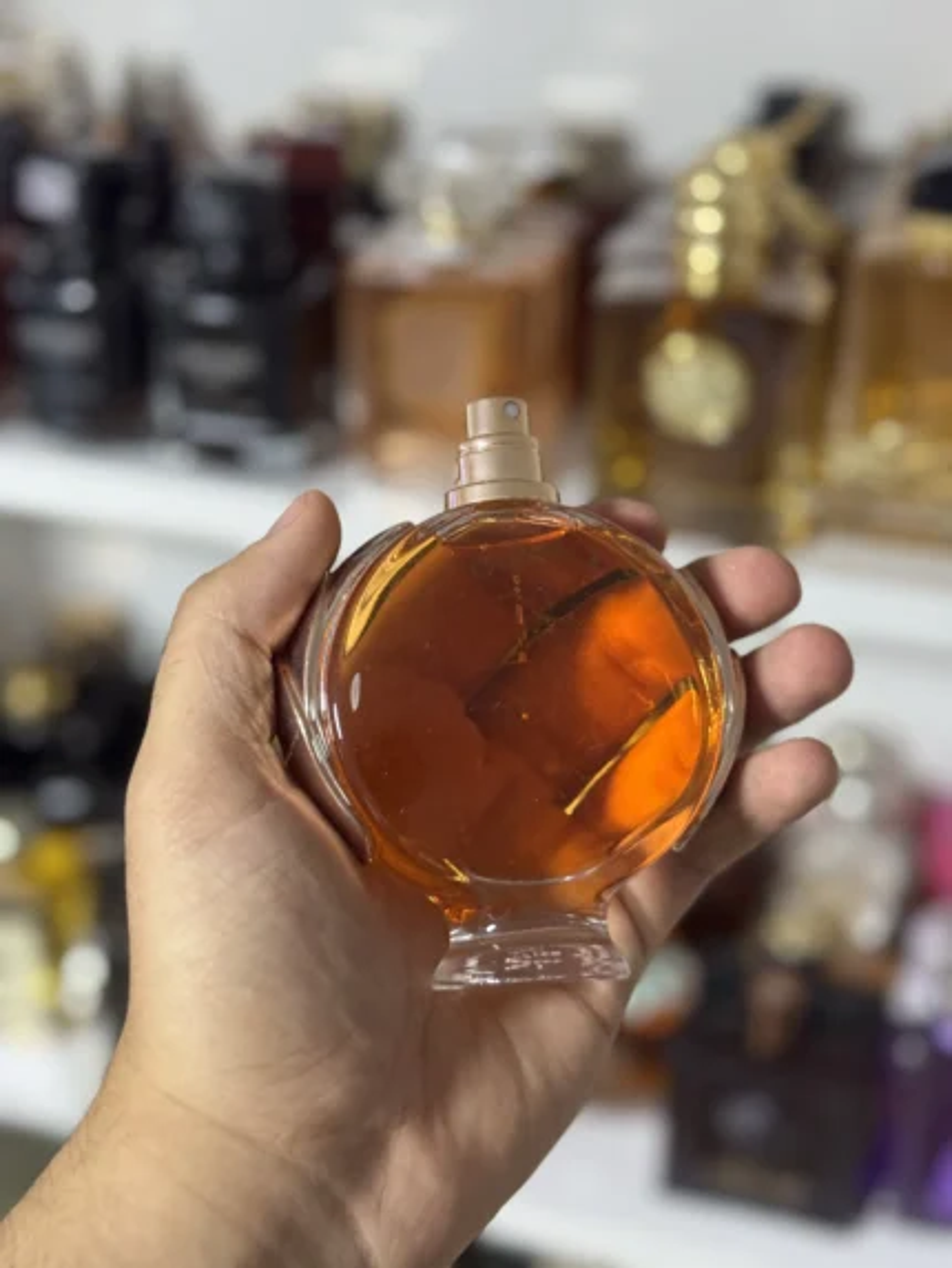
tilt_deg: -26.7
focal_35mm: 48
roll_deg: -1.7
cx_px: 476
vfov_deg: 39.6
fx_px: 1759
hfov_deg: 30.3
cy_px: 634
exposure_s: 1/50
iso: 250
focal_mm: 6.76
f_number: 1.78
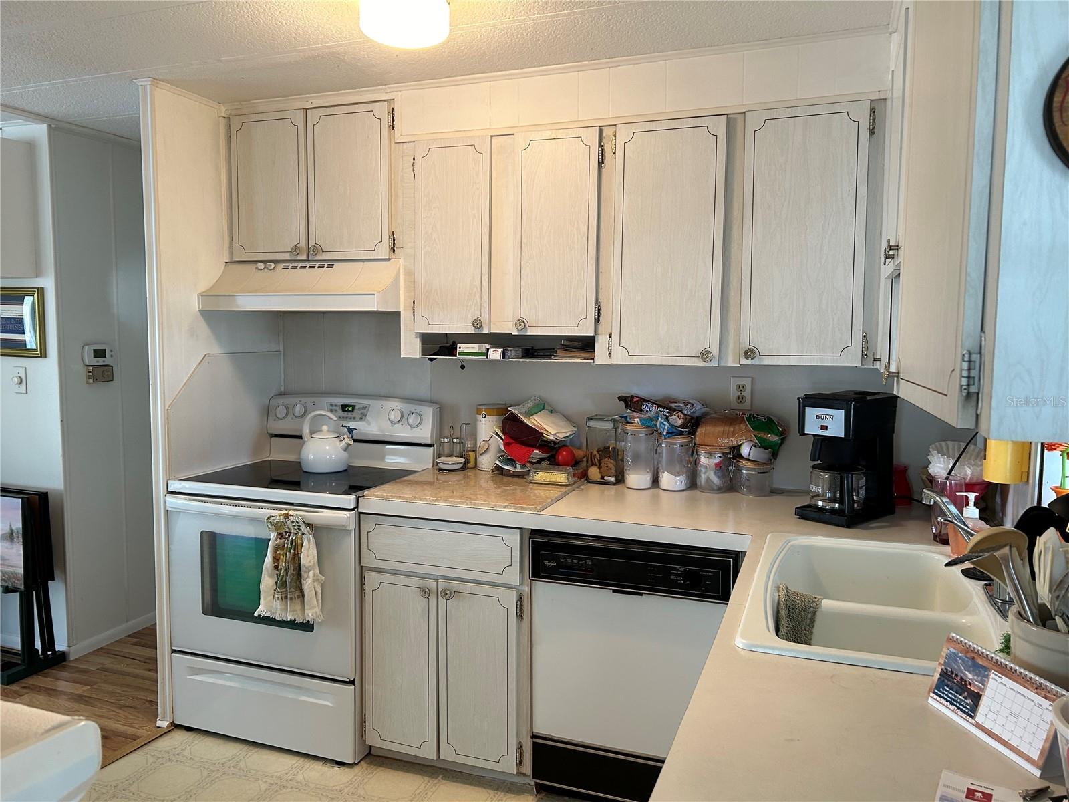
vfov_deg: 53.1
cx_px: 534
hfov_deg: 67.3
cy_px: 401
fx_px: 803
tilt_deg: -4.1
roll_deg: -0.7
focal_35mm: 26
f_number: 1.5
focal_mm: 5.7
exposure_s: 1/60
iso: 125
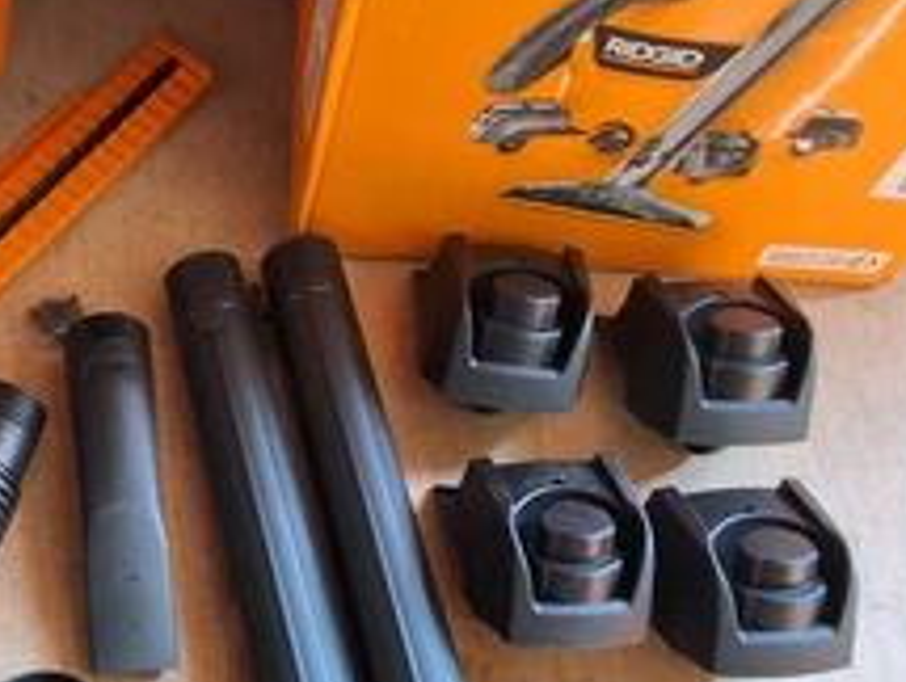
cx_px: 122
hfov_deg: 35.0
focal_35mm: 52
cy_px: 573
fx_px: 1363
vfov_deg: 27.4
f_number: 1.9
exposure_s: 1/40
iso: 80
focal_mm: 2.91
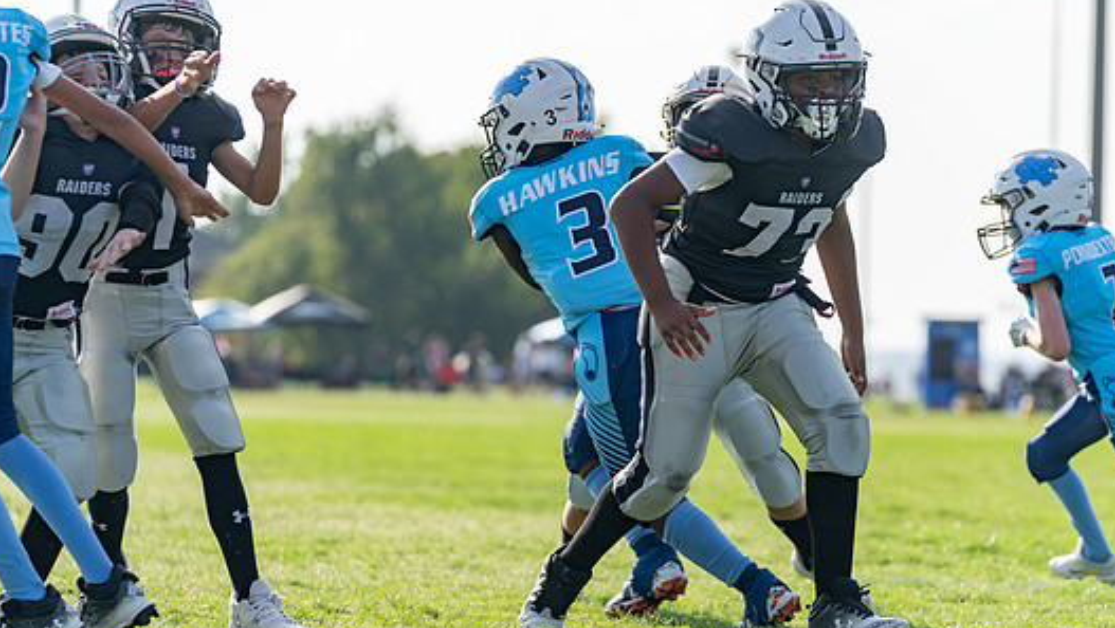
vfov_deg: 7.3
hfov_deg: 13.0
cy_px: 320
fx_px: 4910
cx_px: 559
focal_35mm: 166
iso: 100
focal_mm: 144
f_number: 3.5
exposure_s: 1/1000
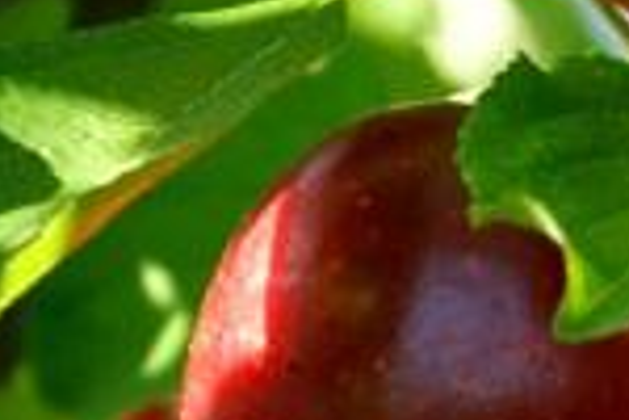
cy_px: 504
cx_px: 927
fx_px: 5486
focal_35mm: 314
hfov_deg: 6.5
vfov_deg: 4.4
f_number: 7.1
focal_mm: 70
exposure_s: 1/15
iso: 100
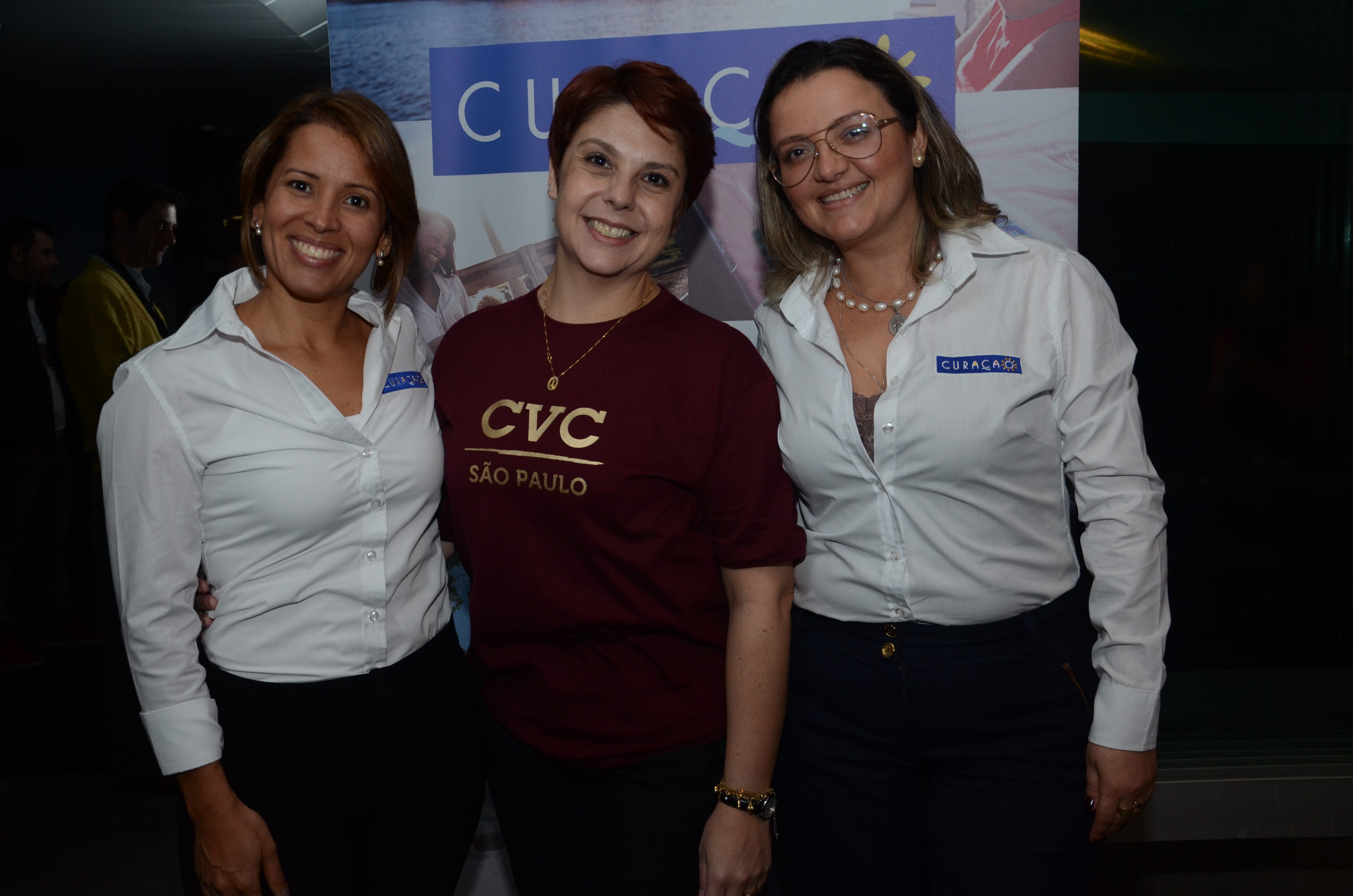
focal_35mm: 42
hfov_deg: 46.5
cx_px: 676
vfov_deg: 31.8
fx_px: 1575
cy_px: 448
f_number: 4.5
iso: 800
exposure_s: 1/160
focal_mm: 28
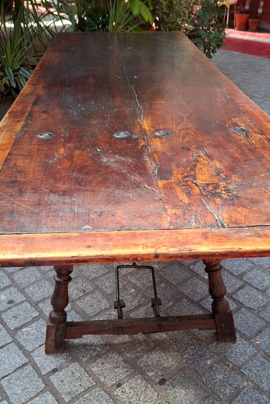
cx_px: 128
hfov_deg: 41.1
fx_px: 360
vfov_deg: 57.7
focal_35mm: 32
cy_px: 261
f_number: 1.8
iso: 50
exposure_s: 1/167
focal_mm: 5.54
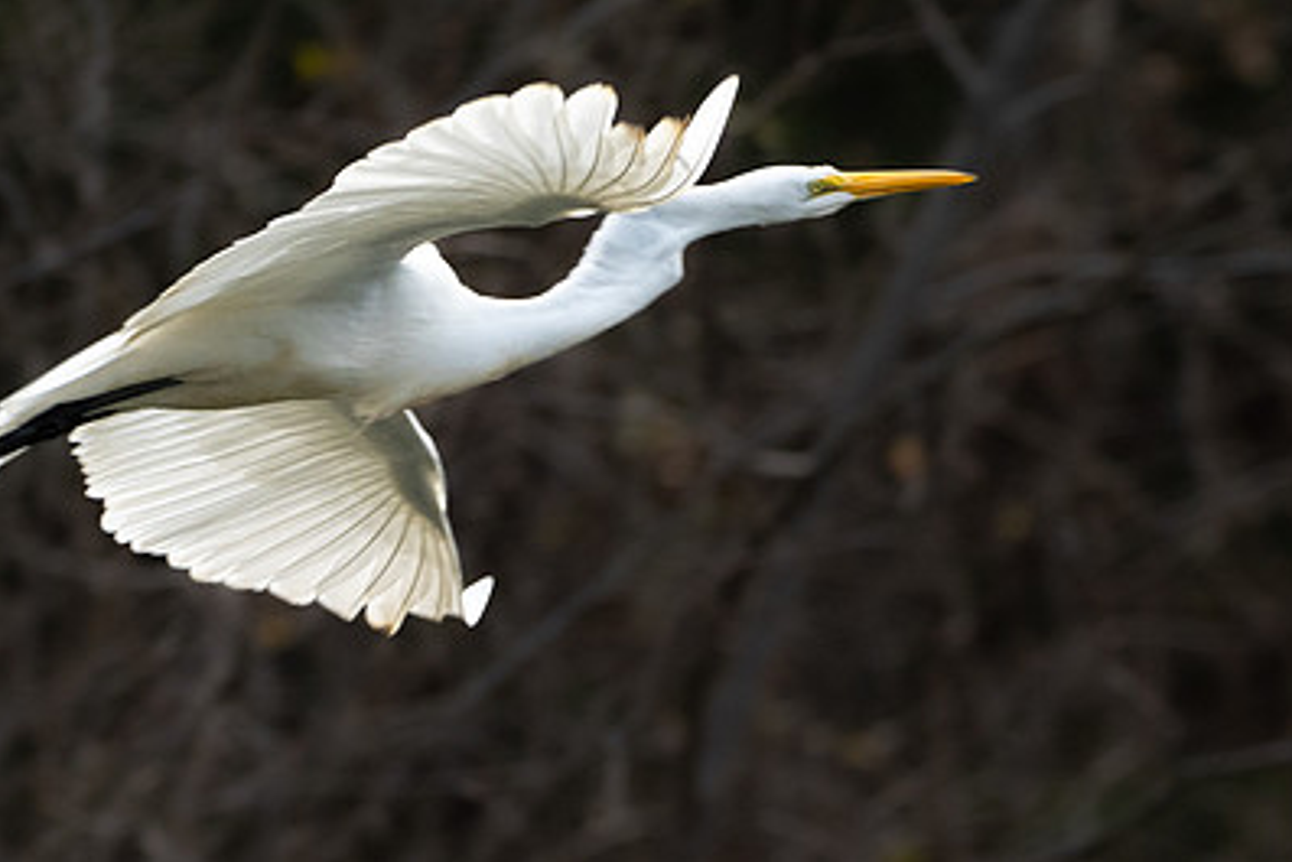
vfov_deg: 1.2
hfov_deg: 1.7
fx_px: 42757
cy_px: 923
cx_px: 421
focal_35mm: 1191
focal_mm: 300
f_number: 4
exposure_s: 1/1250
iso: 400
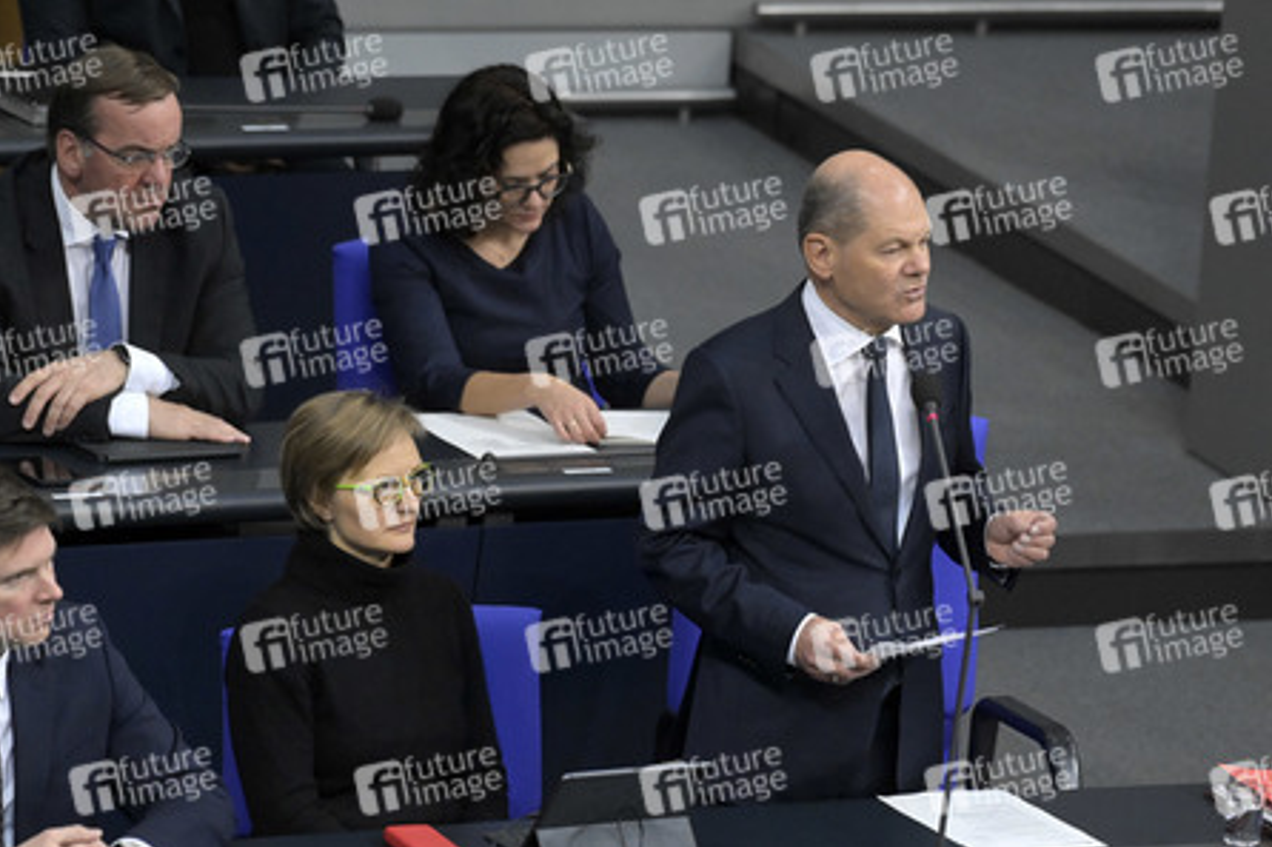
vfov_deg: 5.0
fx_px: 9642
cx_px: 637
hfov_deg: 7.5
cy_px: 425
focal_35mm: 273
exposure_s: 1/320
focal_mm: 270
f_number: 5.6
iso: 12800
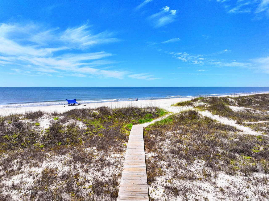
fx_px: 186
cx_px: 134
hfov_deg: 71.6
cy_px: 100
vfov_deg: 56.8
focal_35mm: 24
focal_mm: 12.29
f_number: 7.1
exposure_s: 1/200
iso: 800
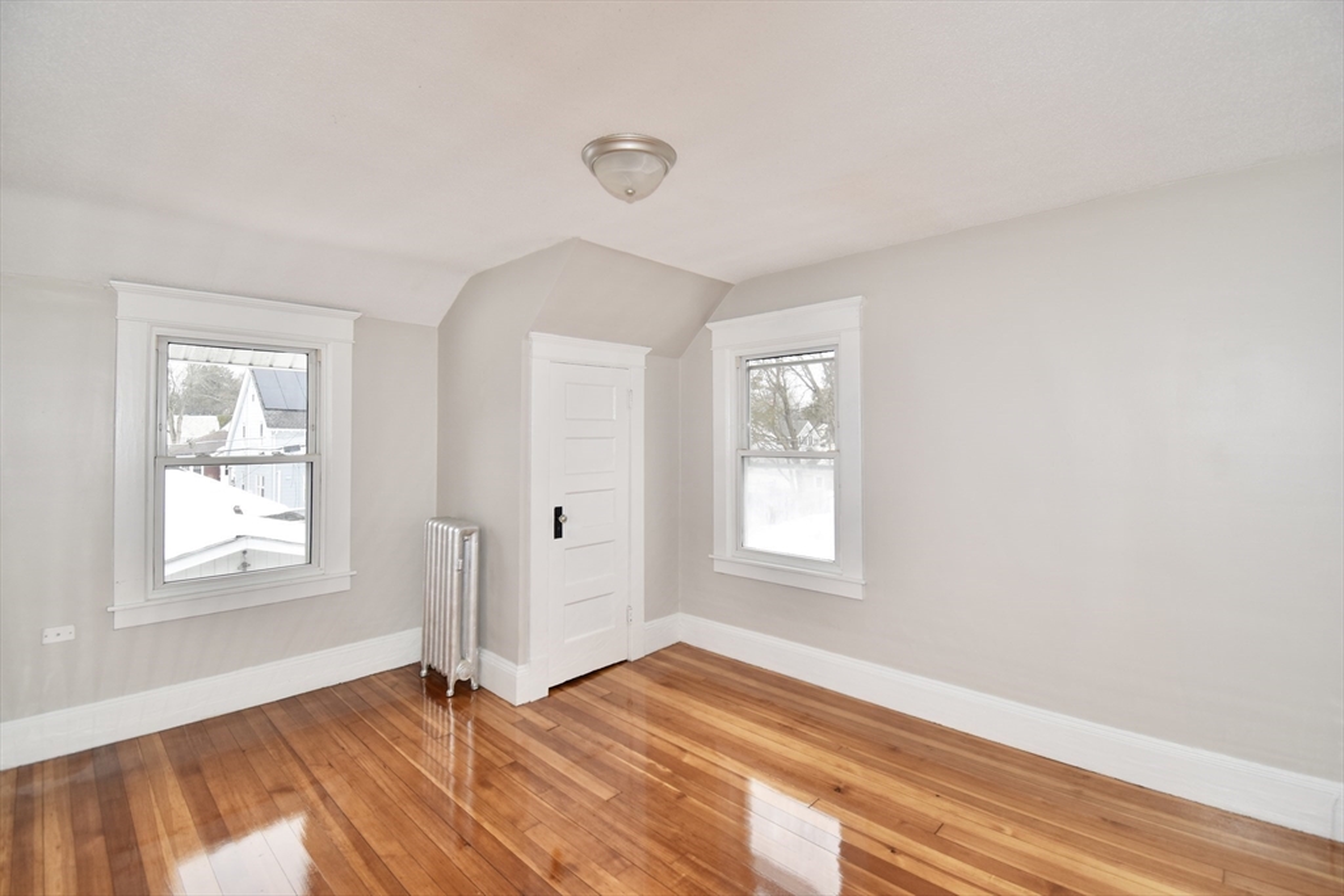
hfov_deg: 100.4
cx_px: 672
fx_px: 560
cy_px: 448
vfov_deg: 77.3
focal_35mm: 15
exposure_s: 1/125
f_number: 5.6
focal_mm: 10
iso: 220
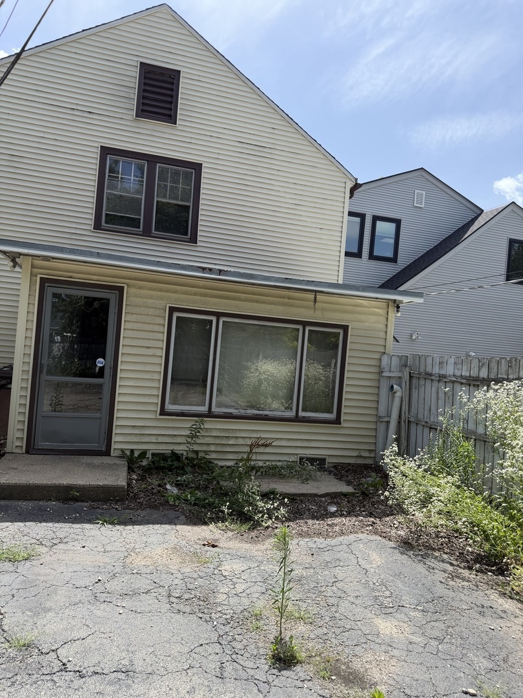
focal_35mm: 24
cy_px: 349
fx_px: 483
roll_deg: -5.1
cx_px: 262
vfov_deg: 71.6
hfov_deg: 56.8
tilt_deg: -0.1
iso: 100
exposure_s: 1/3425
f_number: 1.78
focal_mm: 6.76
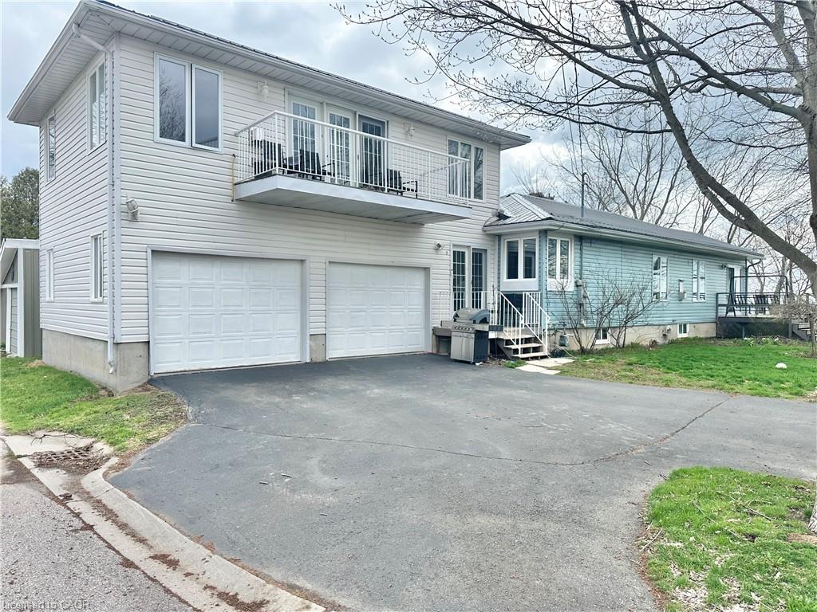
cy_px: 306
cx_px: 408
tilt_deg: +3.3
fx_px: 566
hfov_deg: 71.6
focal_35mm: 24
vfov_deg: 56.8
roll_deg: -1.9
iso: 80
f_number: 1.78
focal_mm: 6.86
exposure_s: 1/2591
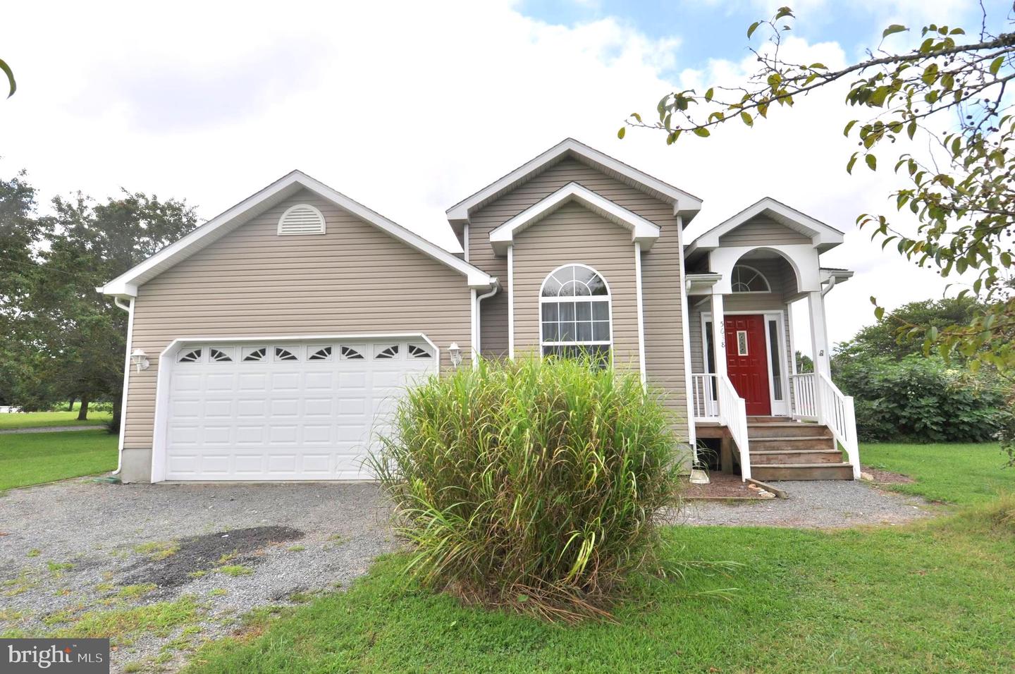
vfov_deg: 67.2
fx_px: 507
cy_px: 337
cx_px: 508
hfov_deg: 90.1
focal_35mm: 18
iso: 200
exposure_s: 1/320
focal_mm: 12
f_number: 9
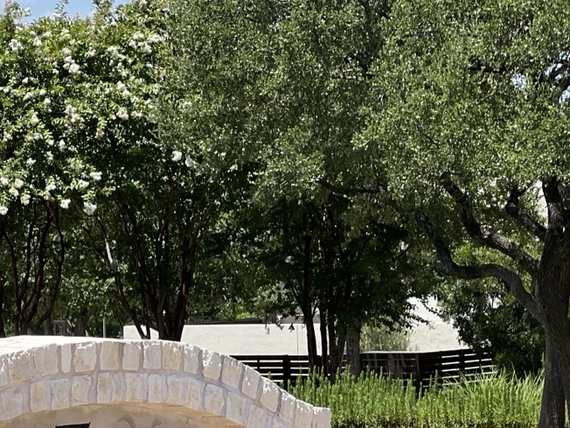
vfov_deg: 7.8
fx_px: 3112
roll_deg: +2.0
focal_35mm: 189
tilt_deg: -1.5
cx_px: 422
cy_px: 345
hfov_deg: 10.4
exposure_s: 1/449
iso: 32
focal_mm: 9
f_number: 2.8
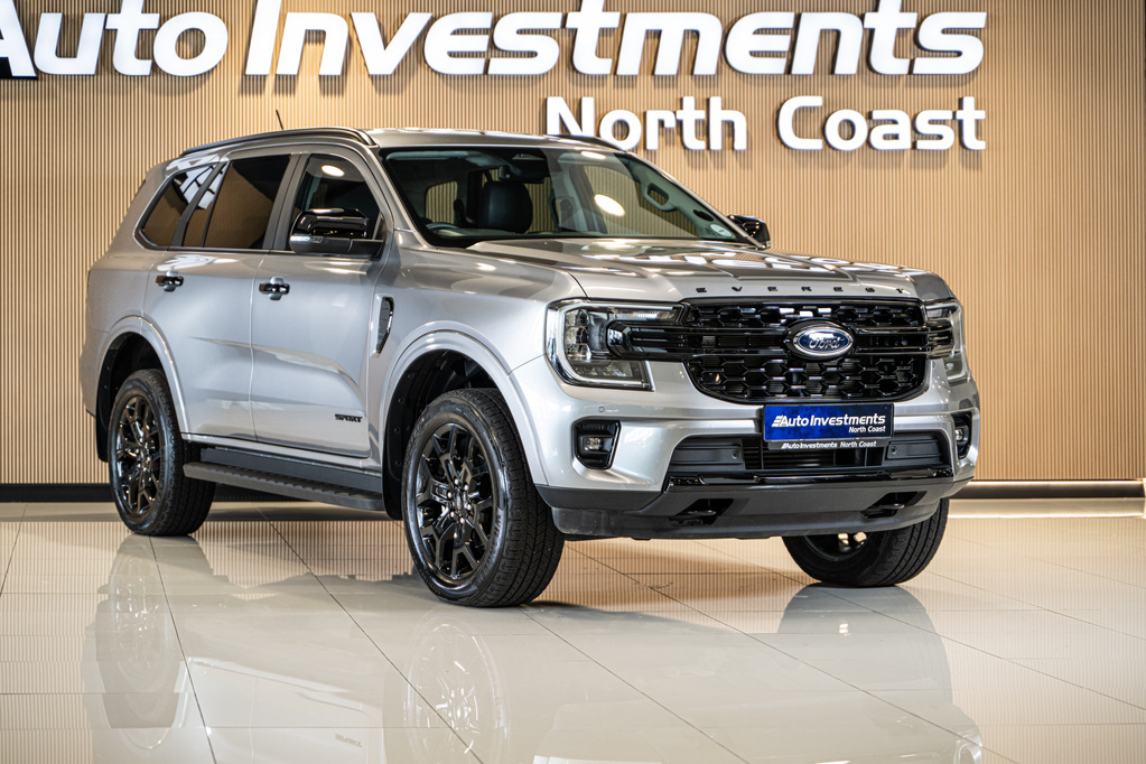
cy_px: 382
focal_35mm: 75
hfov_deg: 27.0
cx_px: 573
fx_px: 2387
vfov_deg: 18.2
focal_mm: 75
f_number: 2.8
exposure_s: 1/160
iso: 640
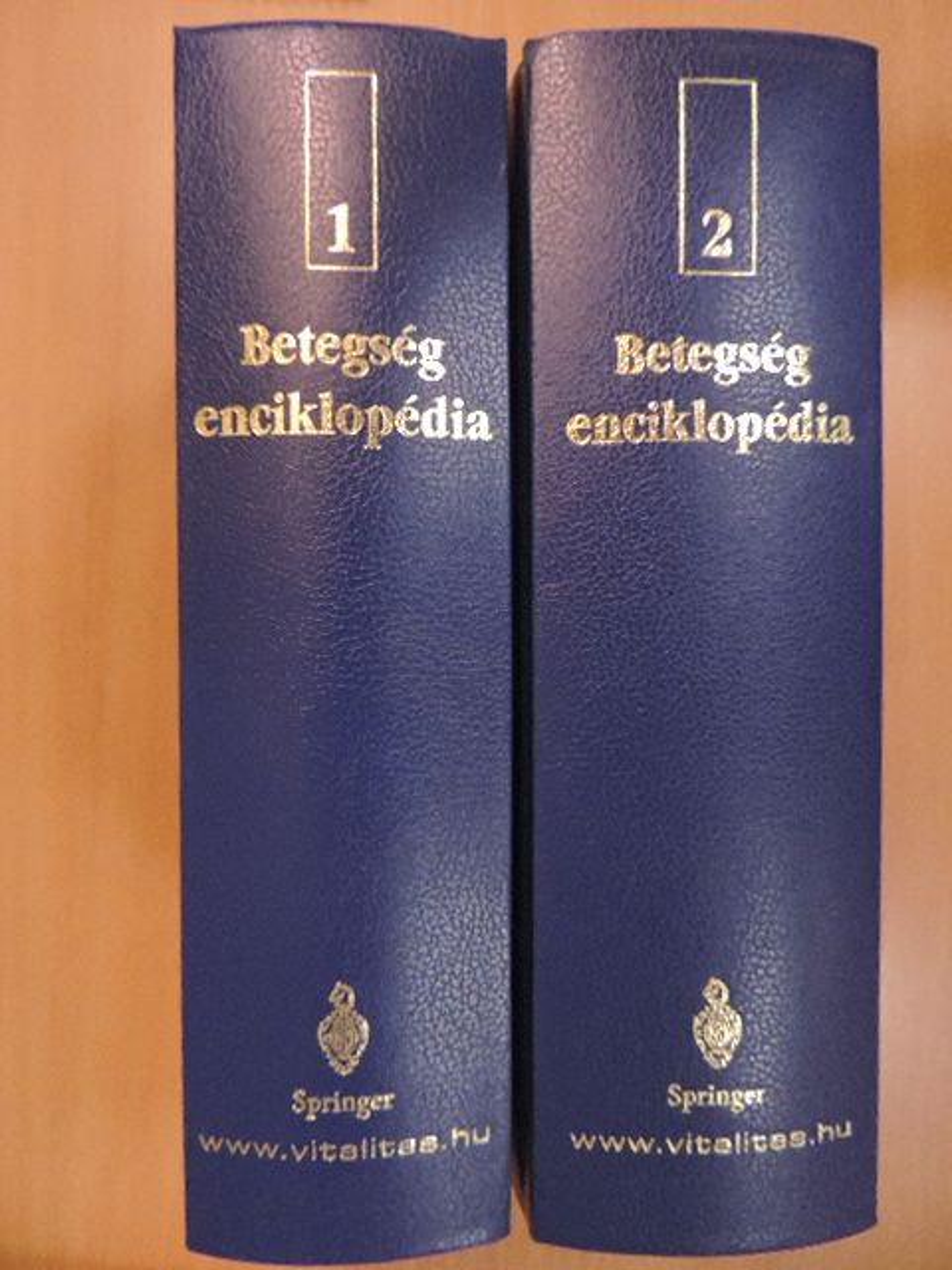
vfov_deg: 71.6
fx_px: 880
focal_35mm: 24
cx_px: 476
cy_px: 635
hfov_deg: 56.8
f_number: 3
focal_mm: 4.3
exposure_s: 1/100
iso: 800
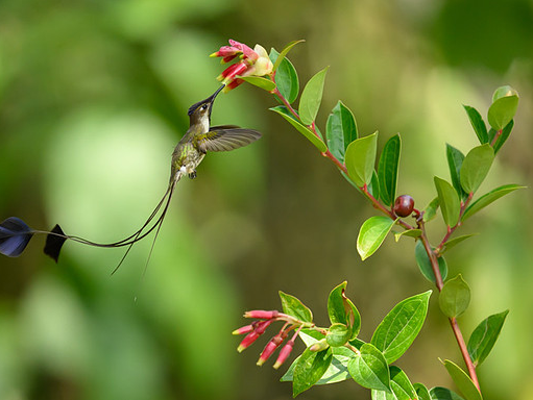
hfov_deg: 2.9
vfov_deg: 2.2
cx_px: 205
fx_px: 10509
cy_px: 215
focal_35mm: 682
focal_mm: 560
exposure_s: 1/3200
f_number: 4
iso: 2000
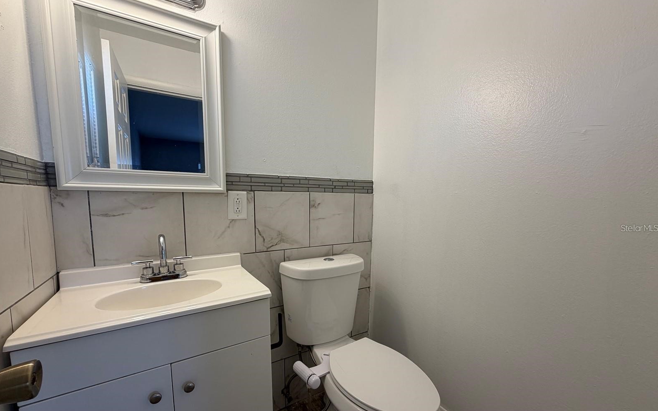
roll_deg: +0.2
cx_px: 328
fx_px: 269
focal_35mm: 15
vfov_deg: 74.5
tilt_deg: -6.4
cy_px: 228
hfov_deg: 101.5
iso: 80
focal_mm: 2.22
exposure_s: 1/120
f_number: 2.2
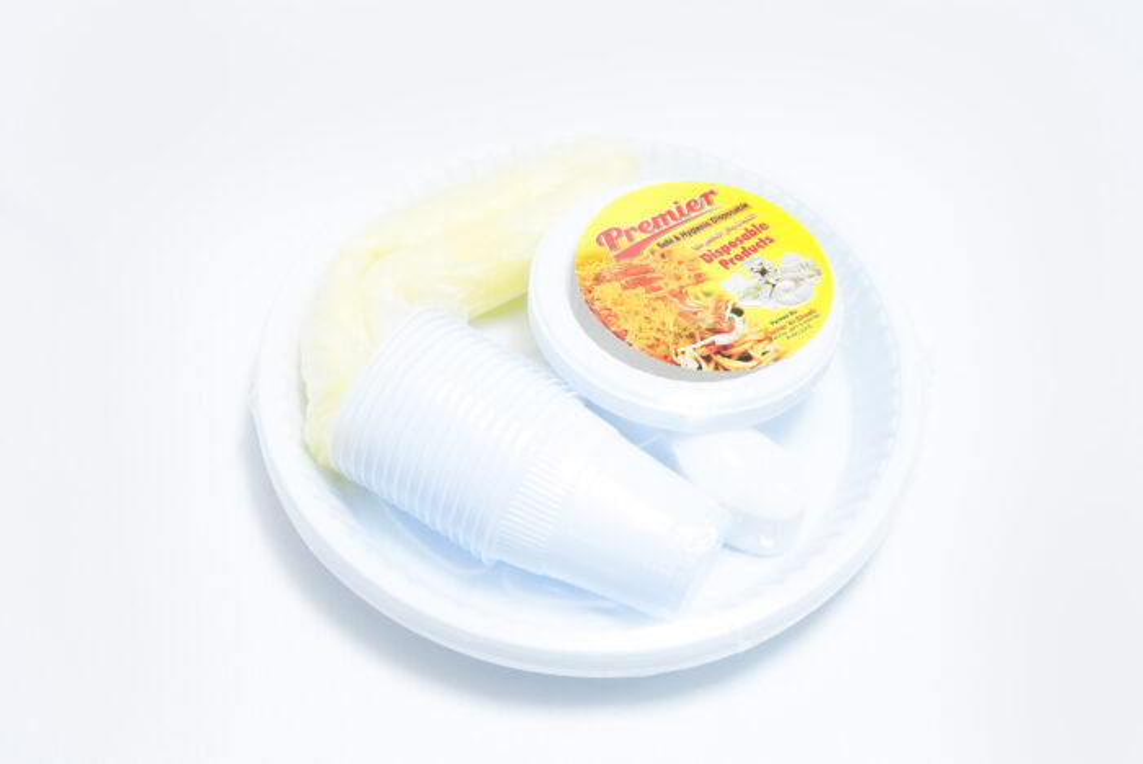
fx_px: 1875
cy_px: 382
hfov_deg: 33.9
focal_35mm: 59
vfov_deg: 23.0
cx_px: 572
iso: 3200
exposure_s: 1/200
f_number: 9
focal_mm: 59
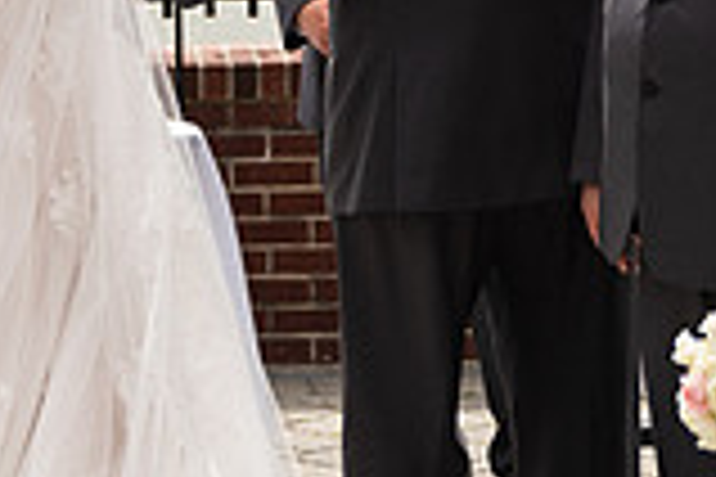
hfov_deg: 11.9
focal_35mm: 171
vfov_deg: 8.0
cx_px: -14
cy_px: -16
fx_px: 3401
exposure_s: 1/1600
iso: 125
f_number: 2.8
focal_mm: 47
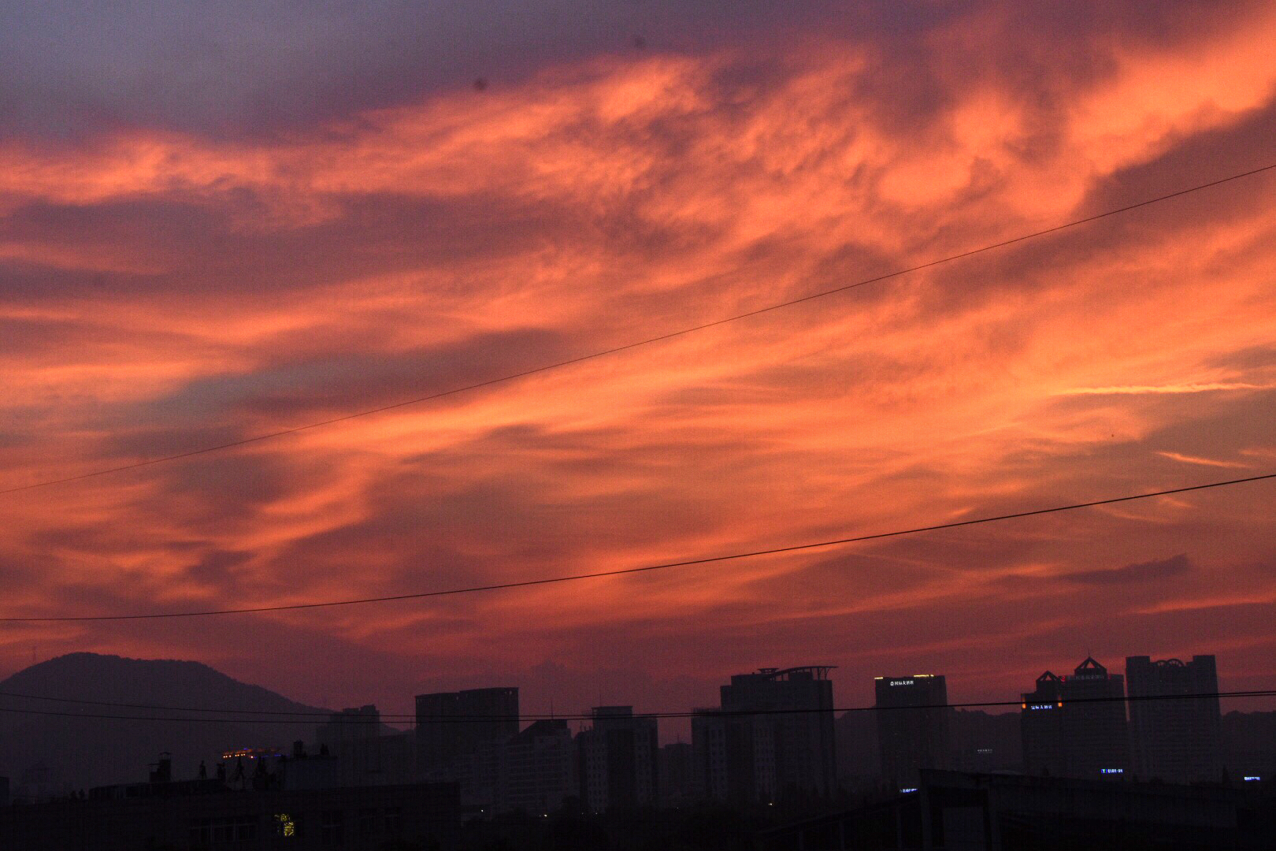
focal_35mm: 72
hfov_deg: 28.1
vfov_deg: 18.9
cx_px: 638
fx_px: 2552
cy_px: 426
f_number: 11
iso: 1400
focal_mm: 48
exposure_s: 1/80
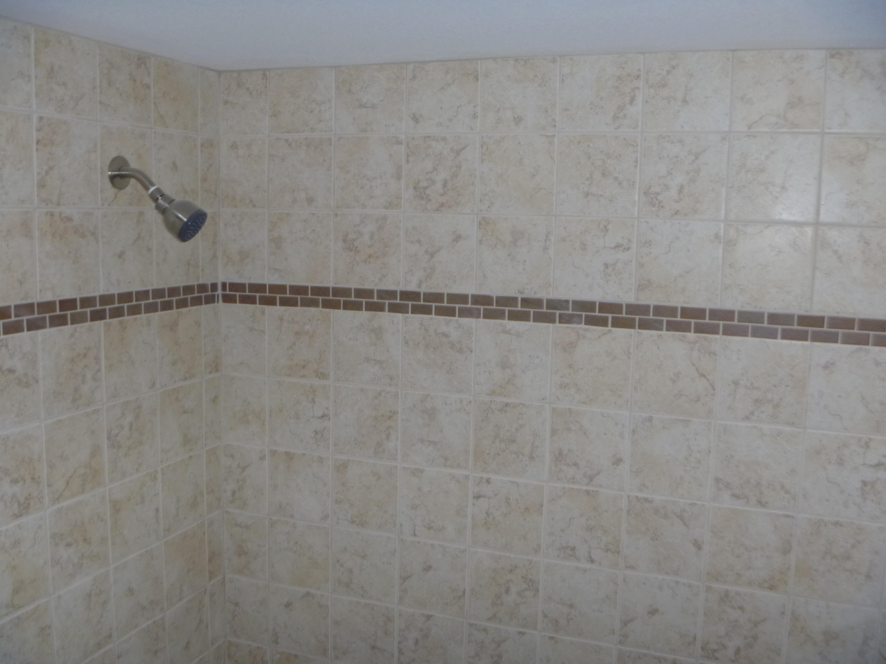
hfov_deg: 52.6
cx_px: 443
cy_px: 332
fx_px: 896
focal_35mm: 35
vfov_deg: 40.7
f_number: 3.5
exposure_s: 1/30
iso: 125
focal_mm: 6.3
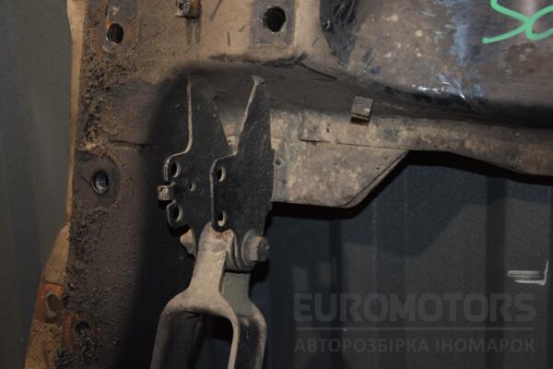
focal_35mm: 63
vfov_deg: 21.6
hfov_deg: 31.9
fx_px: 968
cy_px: 184
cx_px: 276
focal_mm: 42
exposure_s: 1/60
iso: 800
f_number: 4.8
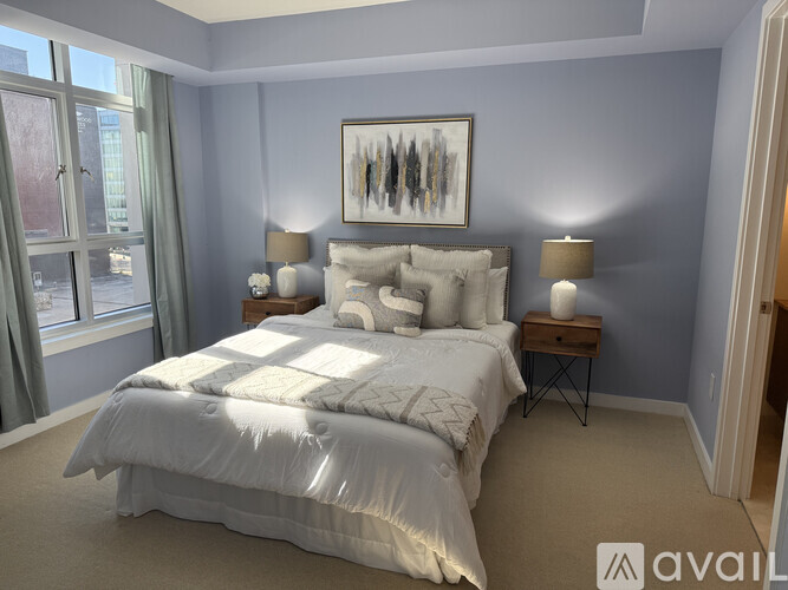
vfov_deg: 56.8
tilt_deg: -9.8
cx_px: 394
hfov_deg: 71.6
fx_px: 546
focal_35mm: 24
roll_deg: +0.0
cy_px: 295
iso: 125
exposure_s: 1/234
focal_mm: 6.76
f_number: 1.78
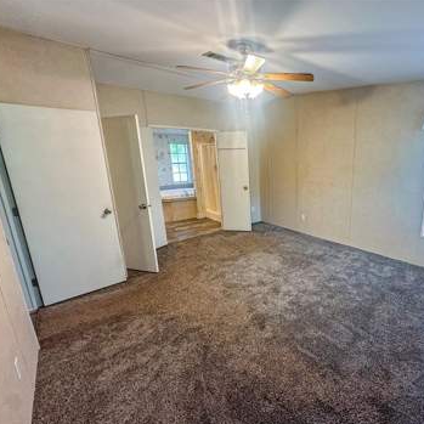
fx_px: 236
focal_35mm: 17
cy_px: 211
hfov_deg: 81.8
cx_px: 275
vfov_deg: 84.0
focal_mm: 2.22
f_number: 2.2
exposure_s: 1/60
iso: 250
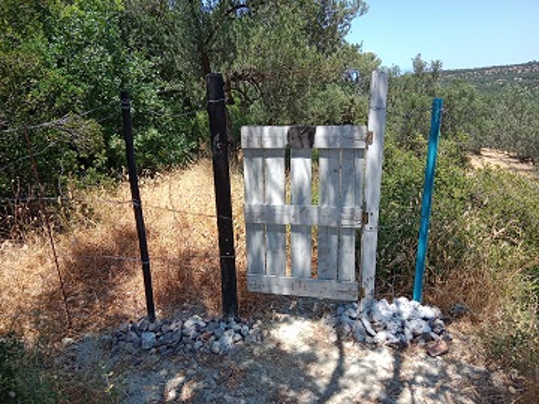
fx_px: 389
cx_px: 270
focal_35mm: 25
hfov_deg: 69.4
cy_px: 202
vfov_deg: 54.9
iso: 100
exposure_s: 1/406
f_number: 2.2
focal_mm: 3.4
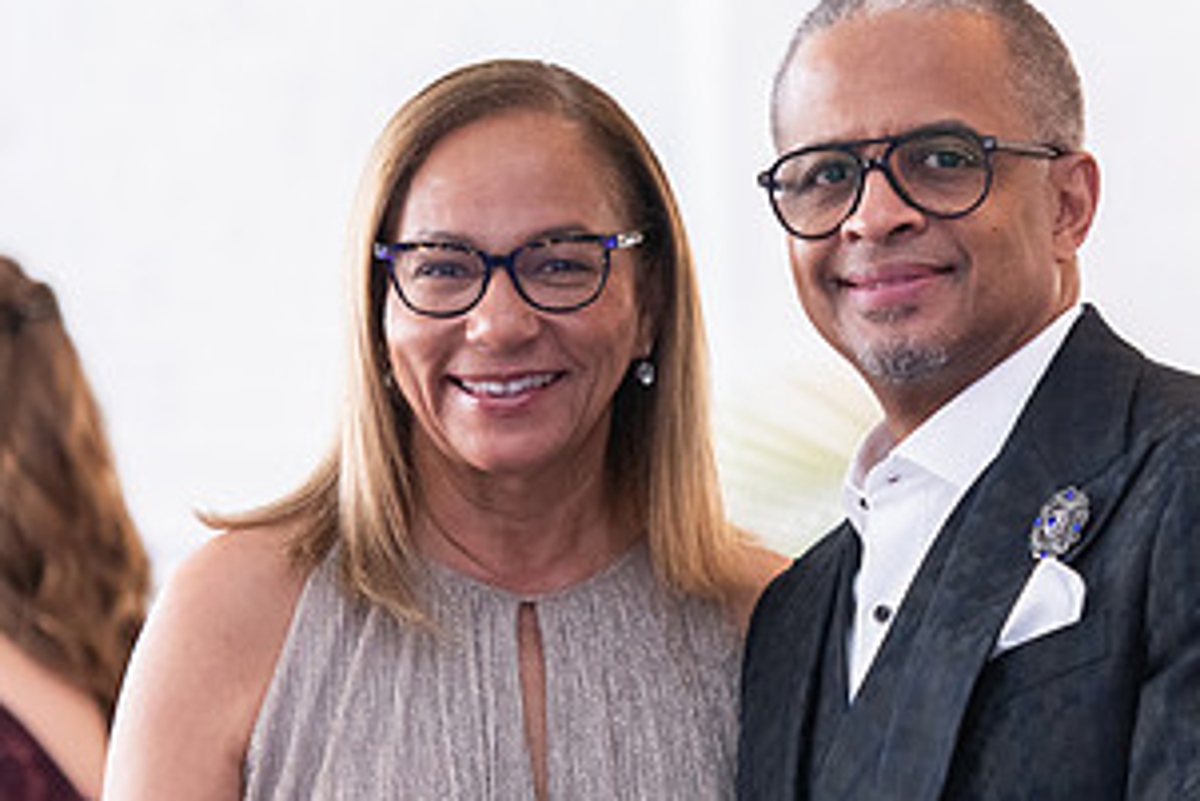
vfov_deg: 4.5
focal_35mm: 309
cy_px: 476
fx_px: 10304
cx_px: 1073
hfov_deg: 6.7
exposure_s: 1/200
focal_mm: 135
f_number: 2.8
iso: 1600
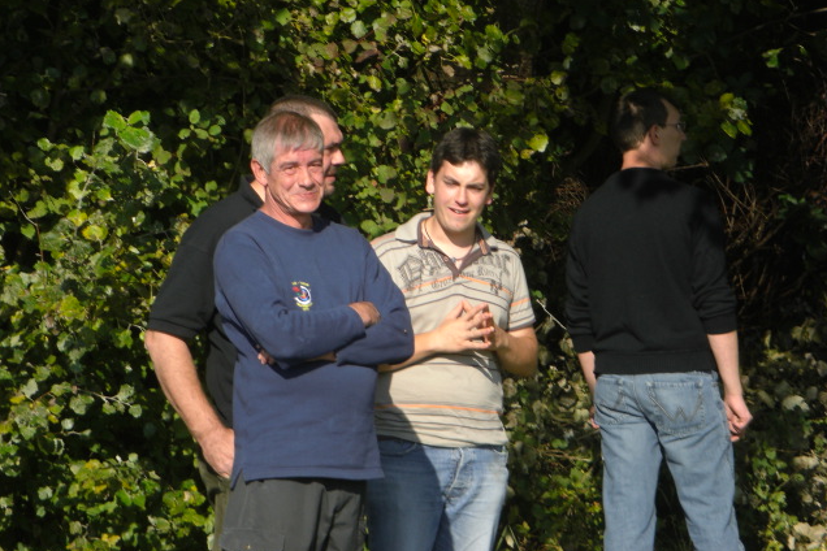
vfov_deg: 5.5
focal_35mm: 250
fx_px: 5743
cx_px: 415
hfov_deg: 8.2
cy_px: 244
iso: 50
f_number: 4.8
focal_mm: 39.4
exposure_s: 1/250
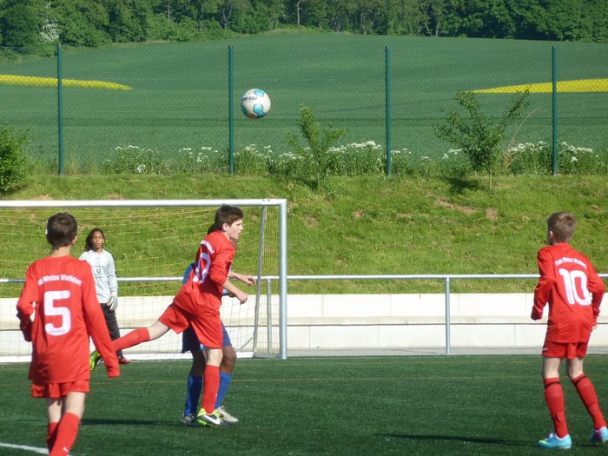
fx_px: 5269
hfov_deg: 6.6
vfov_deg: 5.0
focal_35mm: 300
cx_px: 304
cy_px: 228
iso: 160
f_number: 4.9
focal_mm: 49.2
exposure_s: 1/640
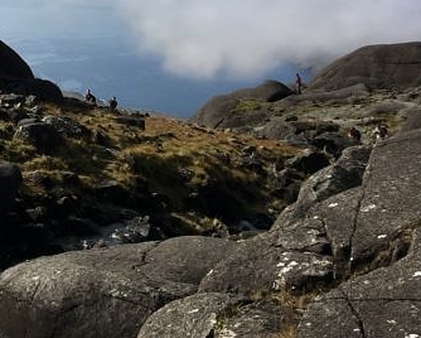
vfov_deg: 22.6
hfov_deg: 27.3
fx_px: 811
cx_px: -6
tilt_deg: -2.1
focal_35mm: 65
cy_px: -4
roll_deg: -1.0
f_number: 2.2
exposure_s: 1/2564
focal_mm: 4.15
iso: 25
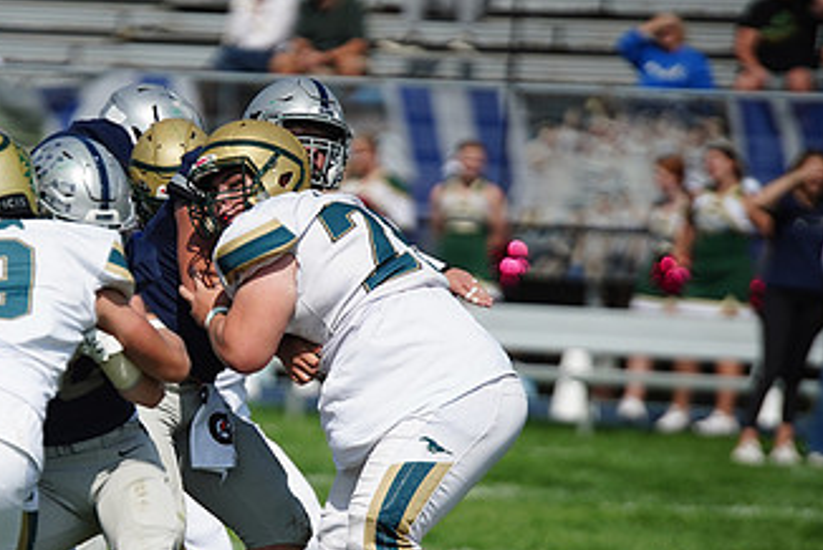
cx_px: 129
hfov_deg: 3.9
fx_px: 12196
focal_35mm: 533
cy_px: 445
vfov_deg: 2.6
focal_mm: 300
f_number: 2.8
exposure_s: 1/8000
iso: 400
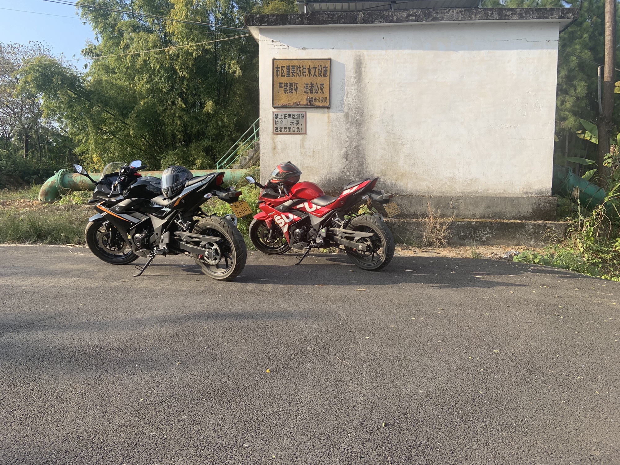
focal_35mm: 26
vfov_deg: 53.1
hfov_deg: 67.3
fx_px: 466
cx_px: 310
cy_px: 232
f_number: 1.8
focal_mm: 4.25
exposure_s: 1/864
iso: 25
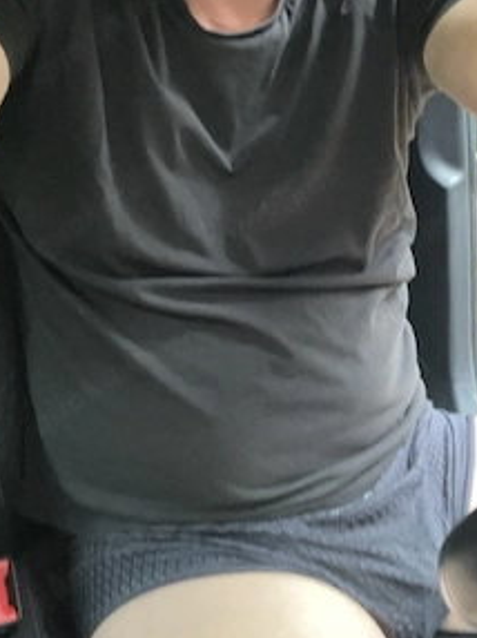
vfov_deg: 44.4
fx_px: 773
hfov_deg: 34.1
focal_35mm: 42
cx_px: 303
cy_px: 230
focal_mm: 2.71
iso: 320
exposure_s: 1/60
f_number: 2.2
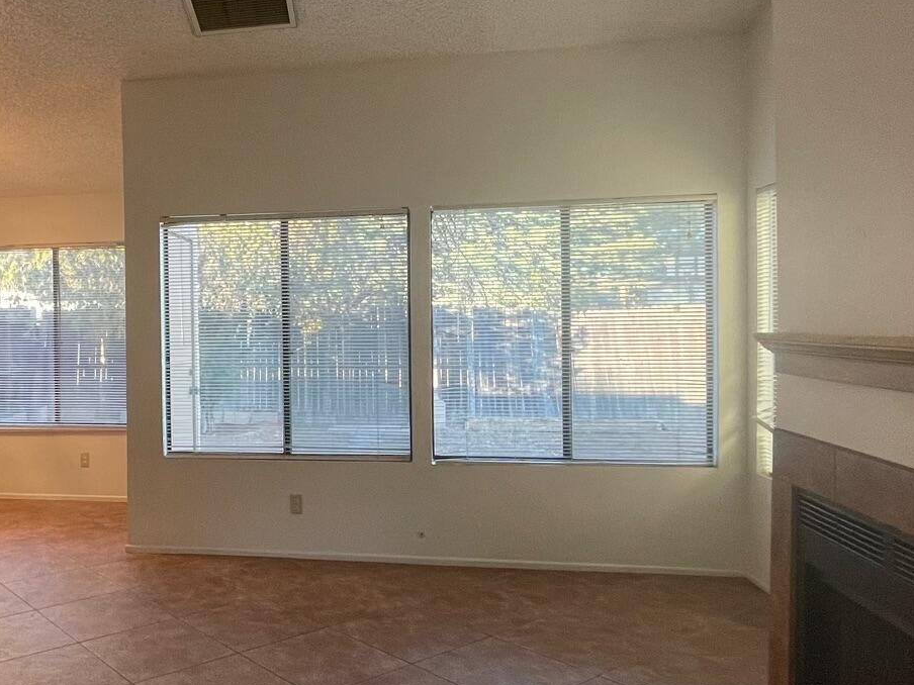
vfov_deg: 48.2
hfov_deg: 58.3
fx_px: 766
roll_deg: +0.8
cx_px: 223
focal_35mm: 29
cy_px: 338
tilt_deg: -1.3
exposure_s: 1/60
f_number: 2.4
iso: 200
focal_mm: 1.54
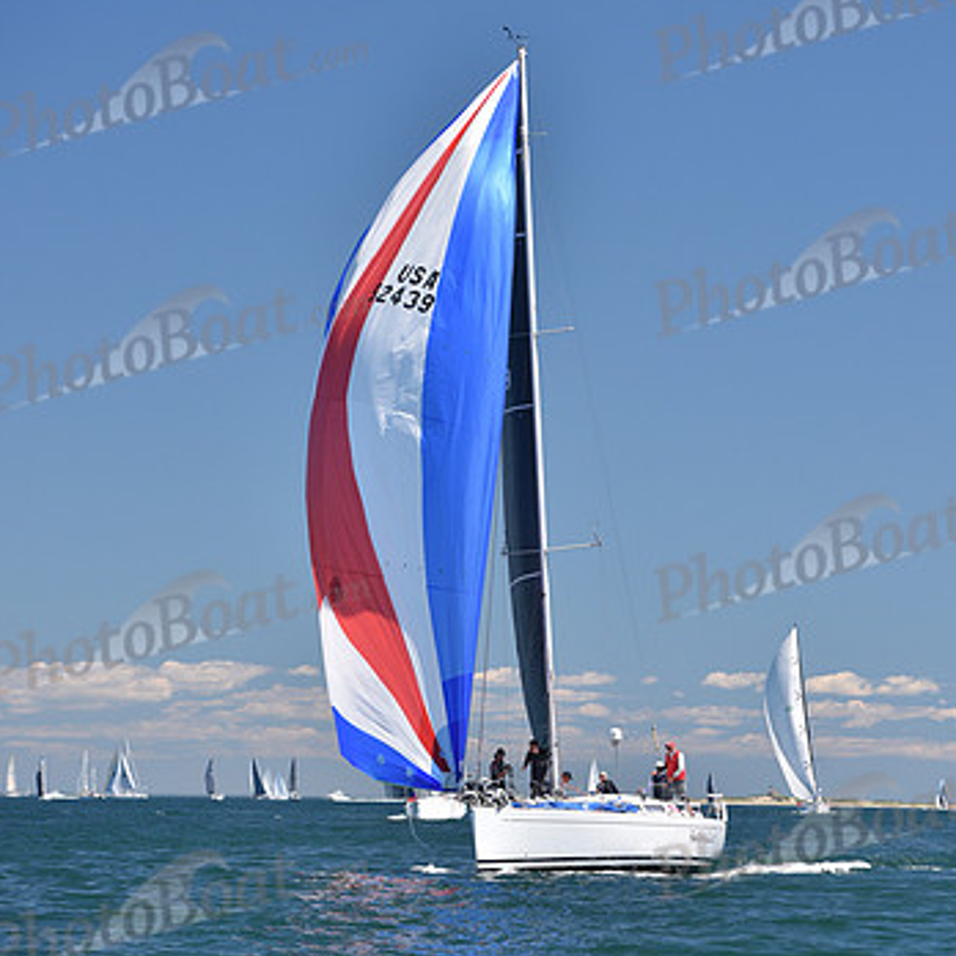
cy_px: 448
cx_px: 512
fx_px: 5405
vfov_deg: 10.1
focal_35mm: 173
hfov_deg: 10.1
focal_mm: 122
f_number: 4
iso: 250
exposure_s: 1/800
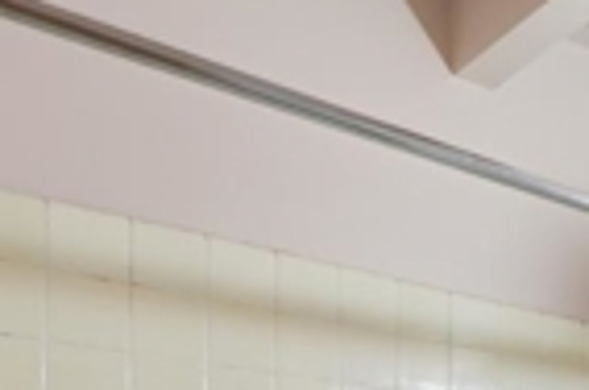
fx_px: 907
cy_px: 575
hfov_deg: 30.7
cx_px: 701
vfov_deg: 20.8
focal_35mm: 56
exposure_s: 1/40
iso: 100
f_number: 7.1
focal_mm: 17.5
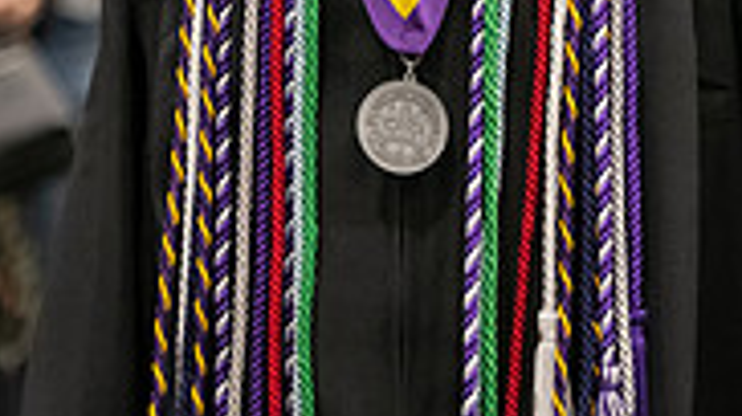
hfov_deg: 6.8
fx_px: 6251
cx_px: 457
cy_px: -361
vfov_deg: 3.8
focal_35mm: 318
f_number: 3.2
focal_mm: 95
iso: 3200
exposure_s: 1/200
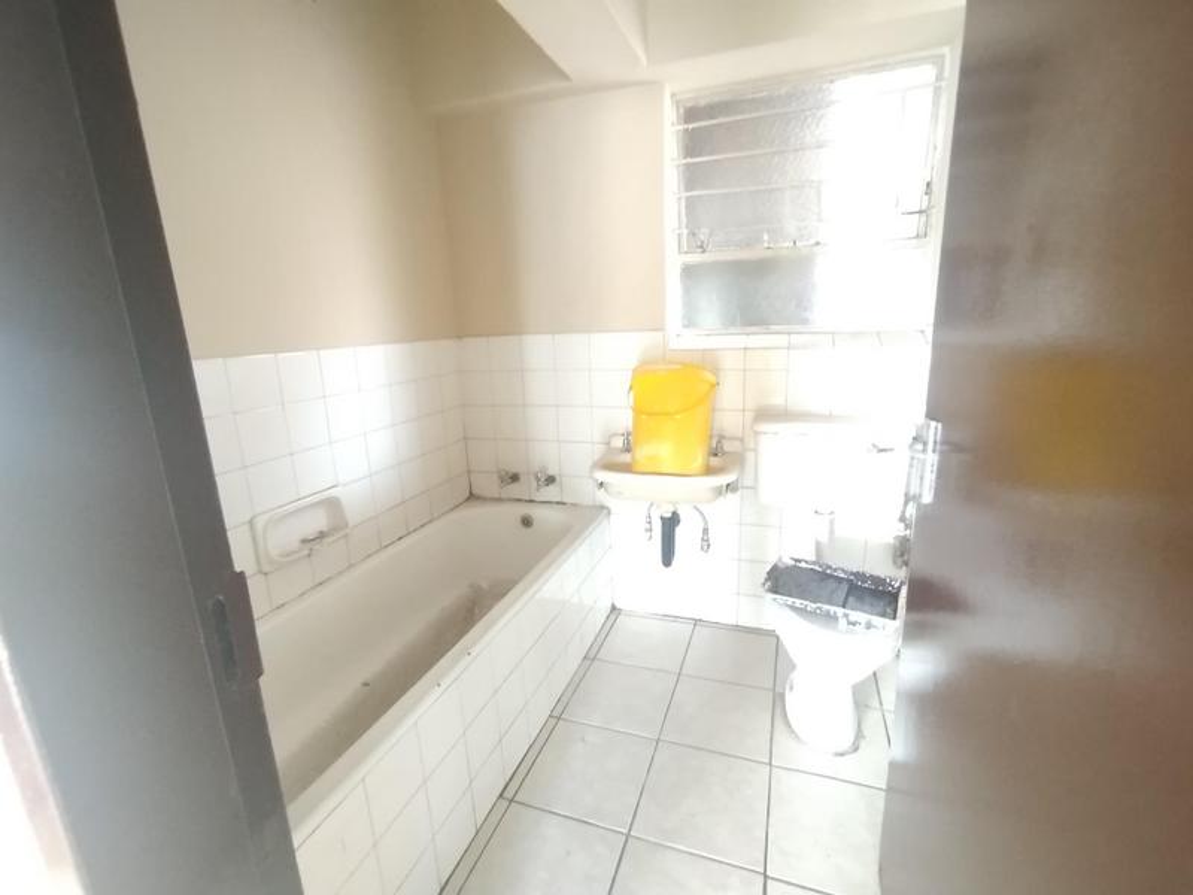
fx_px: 517
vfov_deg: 81.7
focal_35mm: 15
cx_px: 596
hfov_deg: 98.2
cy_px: 448
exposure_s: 1/17
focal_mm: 1.65
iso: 1000
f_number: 2.2
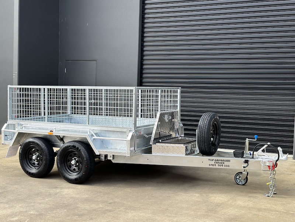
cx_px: 148
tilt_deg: -2.3
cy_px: 111
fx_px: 409
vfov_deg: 30.3
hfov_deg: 39.7
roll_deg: -1.4
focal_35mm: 48
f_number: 1.78
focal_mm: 6.86
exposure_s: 1/1323
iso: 80
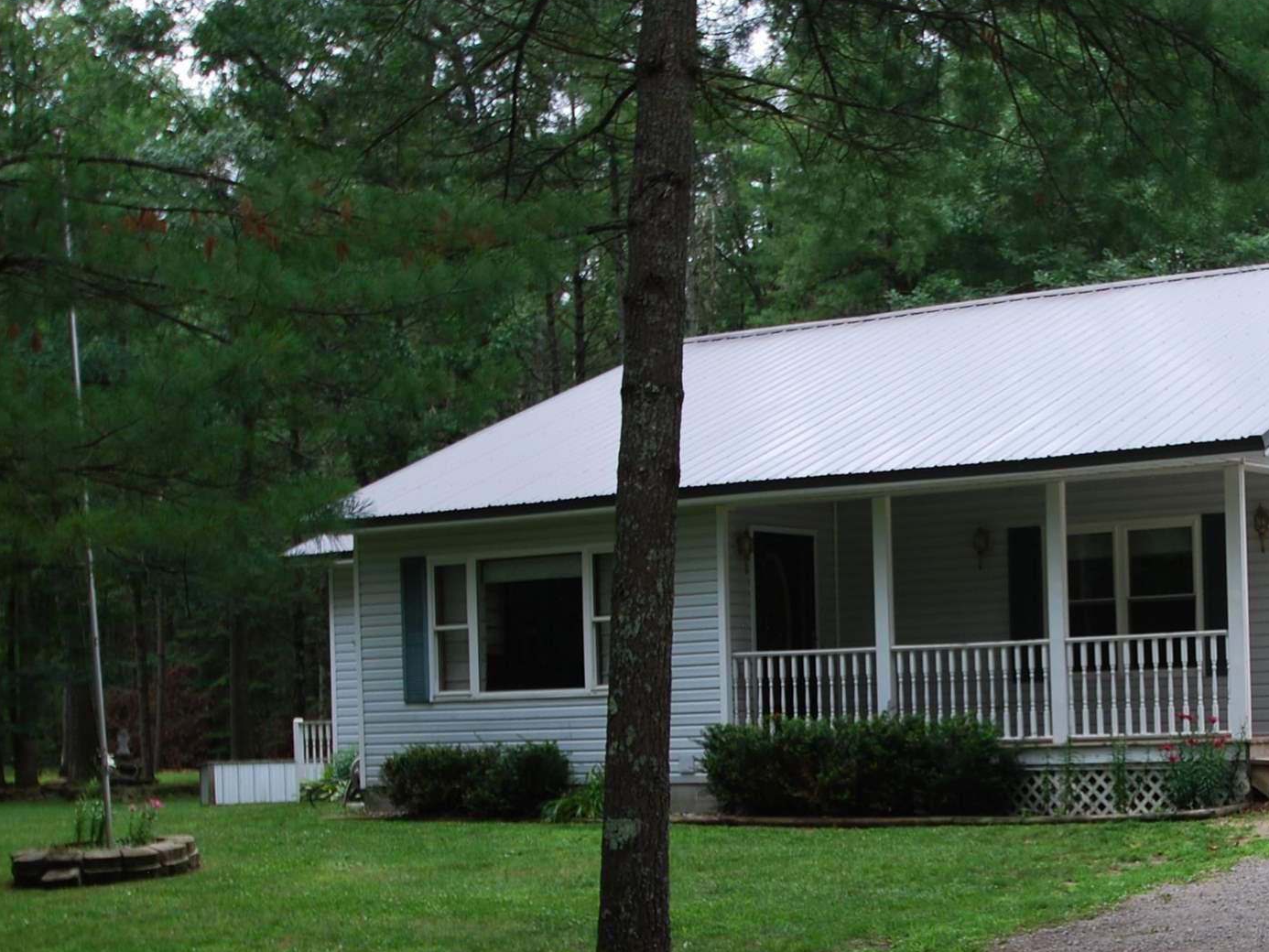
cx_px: 1068
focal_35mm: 64
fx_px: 2347
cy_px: 723
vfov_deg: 22.7
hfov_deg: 29.4
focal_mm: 20
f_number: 5.6
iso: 110
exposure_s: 1/125
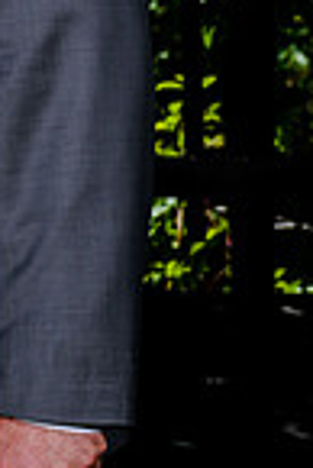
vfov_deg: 6.8
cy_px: -212
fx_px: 3877
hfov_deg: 4.5
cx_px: -528
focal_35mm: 298
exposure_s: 1/400
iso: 160
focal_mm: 62
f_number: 8
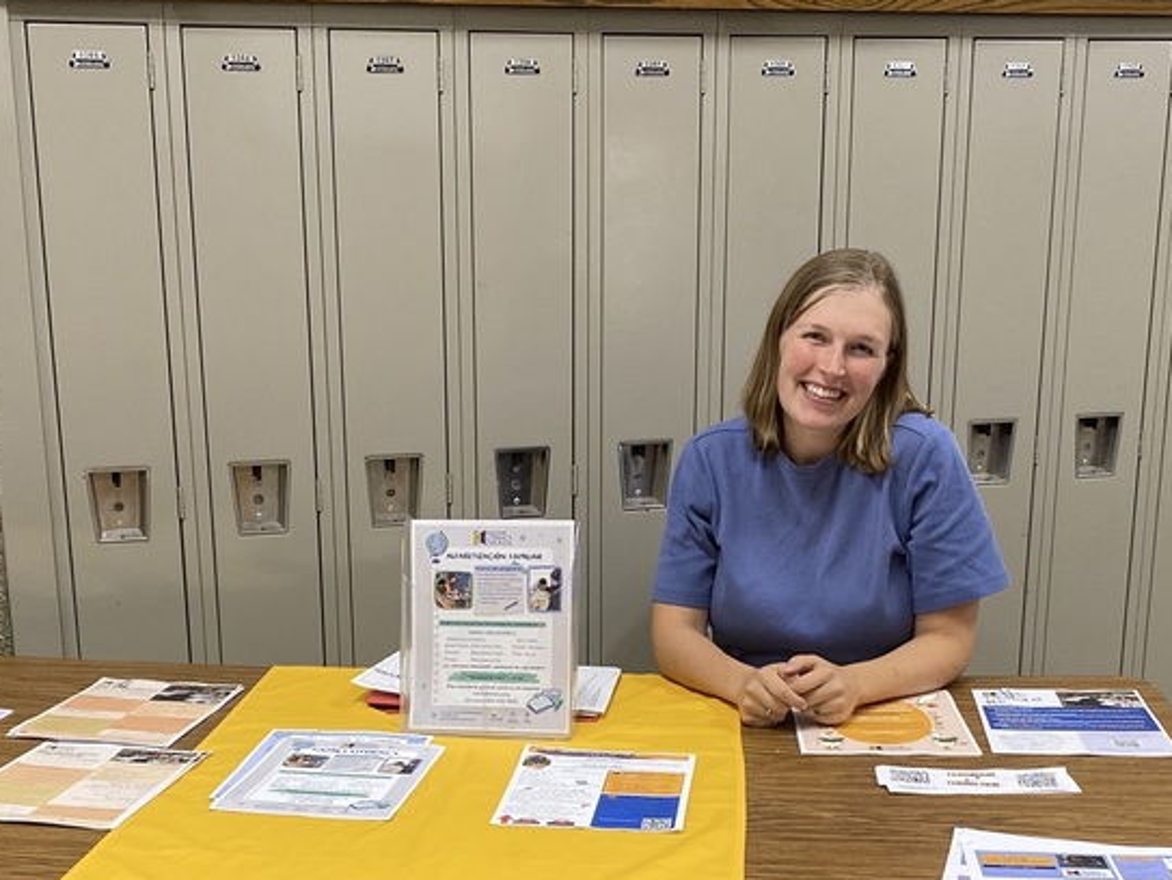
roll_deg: +0.8
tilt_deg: -15.8
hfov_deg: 38.8
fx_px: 1660
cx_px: 486
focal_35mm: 49
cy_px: 729
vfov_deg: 28.9
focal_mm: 4.25
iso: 125
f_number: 1.8
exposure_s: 1/60
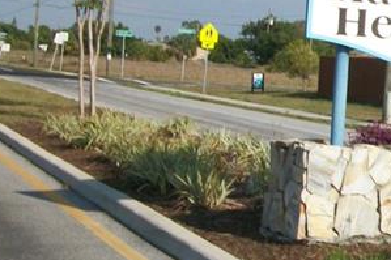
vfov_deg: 12.0
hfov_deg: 16.2
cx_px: 608
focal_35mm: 114
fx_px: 1237
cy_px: 91
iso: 80
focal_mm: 5.7
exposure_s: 1/250
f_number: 8.8
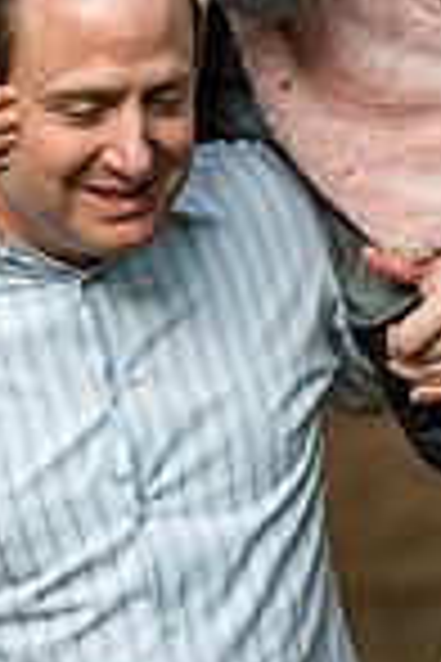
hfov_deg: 3.2
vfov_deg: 4.8
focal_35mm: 430
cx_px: 324
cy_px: 0
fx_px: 7901
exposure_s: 1/400
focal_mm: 140
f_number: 3.2
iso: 1250
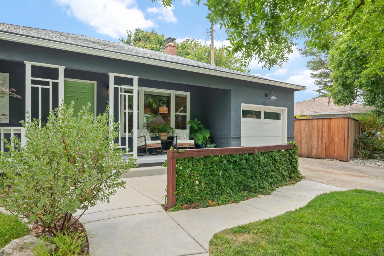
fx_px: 235
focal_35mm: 22
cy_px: 128
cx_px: 192
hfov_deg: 78.6
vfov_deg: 57.2
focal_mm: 22
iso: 100
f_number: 10
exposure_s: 1/13
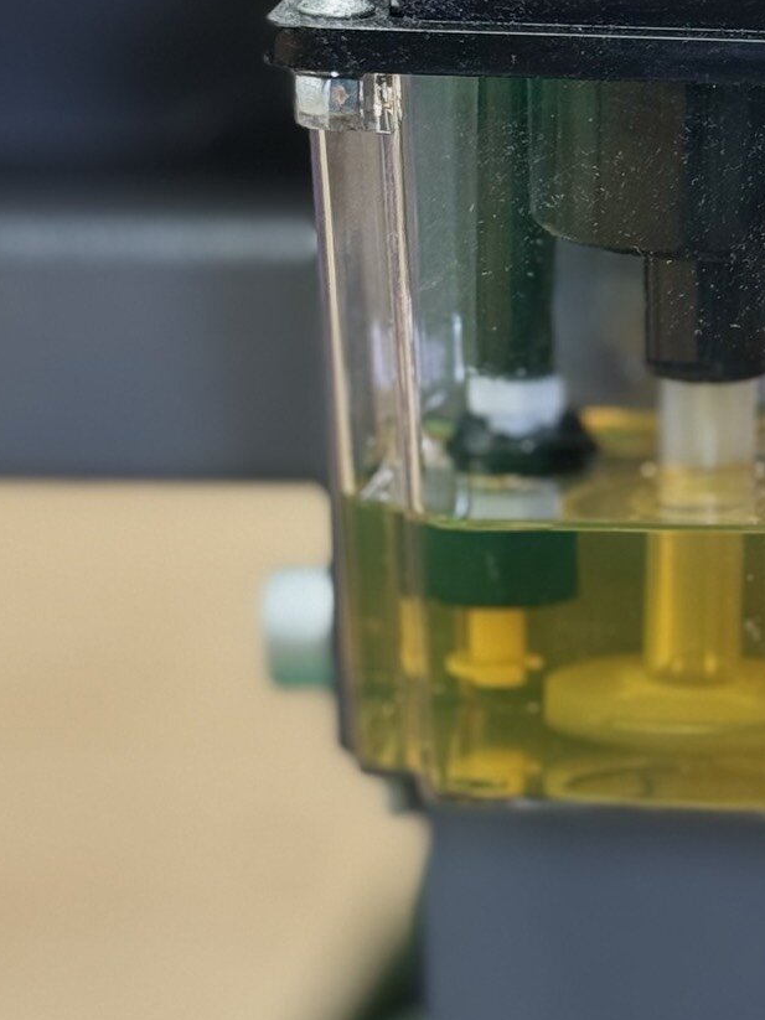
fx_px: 3301
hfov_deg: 13.1
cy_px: -6
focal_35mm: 112
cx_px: 759
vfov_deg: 17.2
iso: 160
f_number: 1.78
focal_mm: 6.76
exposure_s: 1/60
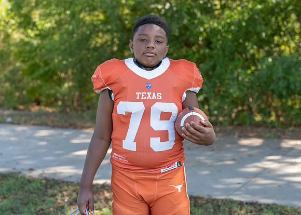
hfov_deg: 31.1
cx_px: 151
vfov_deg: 22.5
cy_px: 98
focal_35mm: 63
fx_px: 541
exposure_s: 1/400
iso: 100
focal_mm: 50
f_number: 2.8
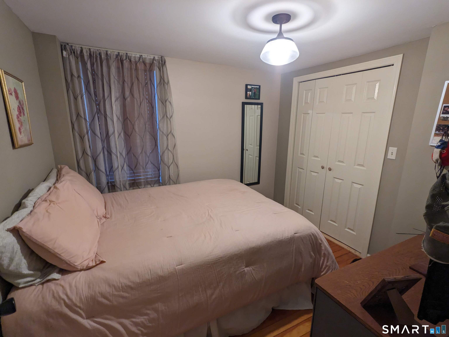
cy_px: 168
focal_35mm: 16
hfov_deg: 94.5
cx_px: 224
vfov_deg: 78.1
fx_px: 208
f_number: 2.2
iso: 117
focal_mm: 2.22
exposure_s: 1/30
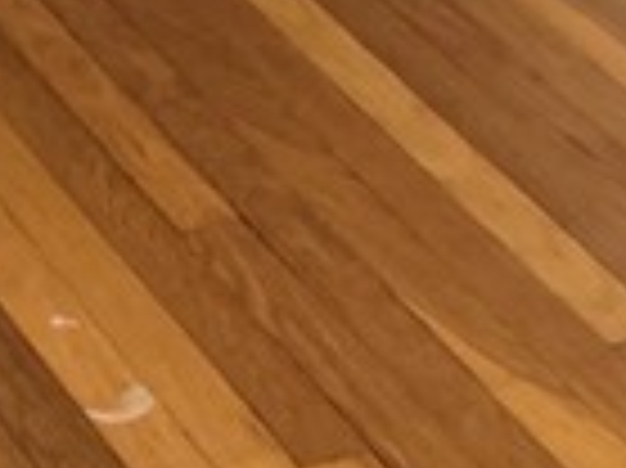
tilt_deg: -9.4
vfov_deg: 6.9
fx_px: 3469
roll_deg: -0.9
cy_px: -999
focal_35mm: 192
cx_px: 297
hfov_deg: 10.3
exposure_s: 1/60
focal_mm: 4.25
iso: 200
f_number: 1.8
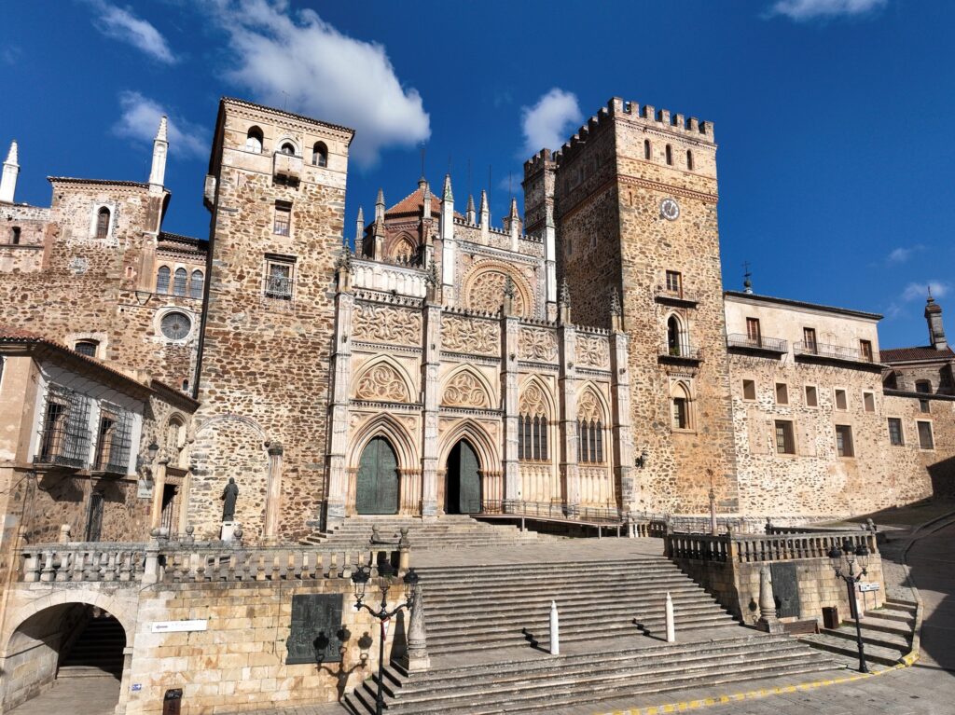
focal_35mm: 24
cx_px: 478
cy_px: 358
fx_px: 662
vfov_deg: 56.8
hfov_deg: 71.6
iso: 100
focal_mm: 12.29
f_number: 5
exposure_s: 1/1000
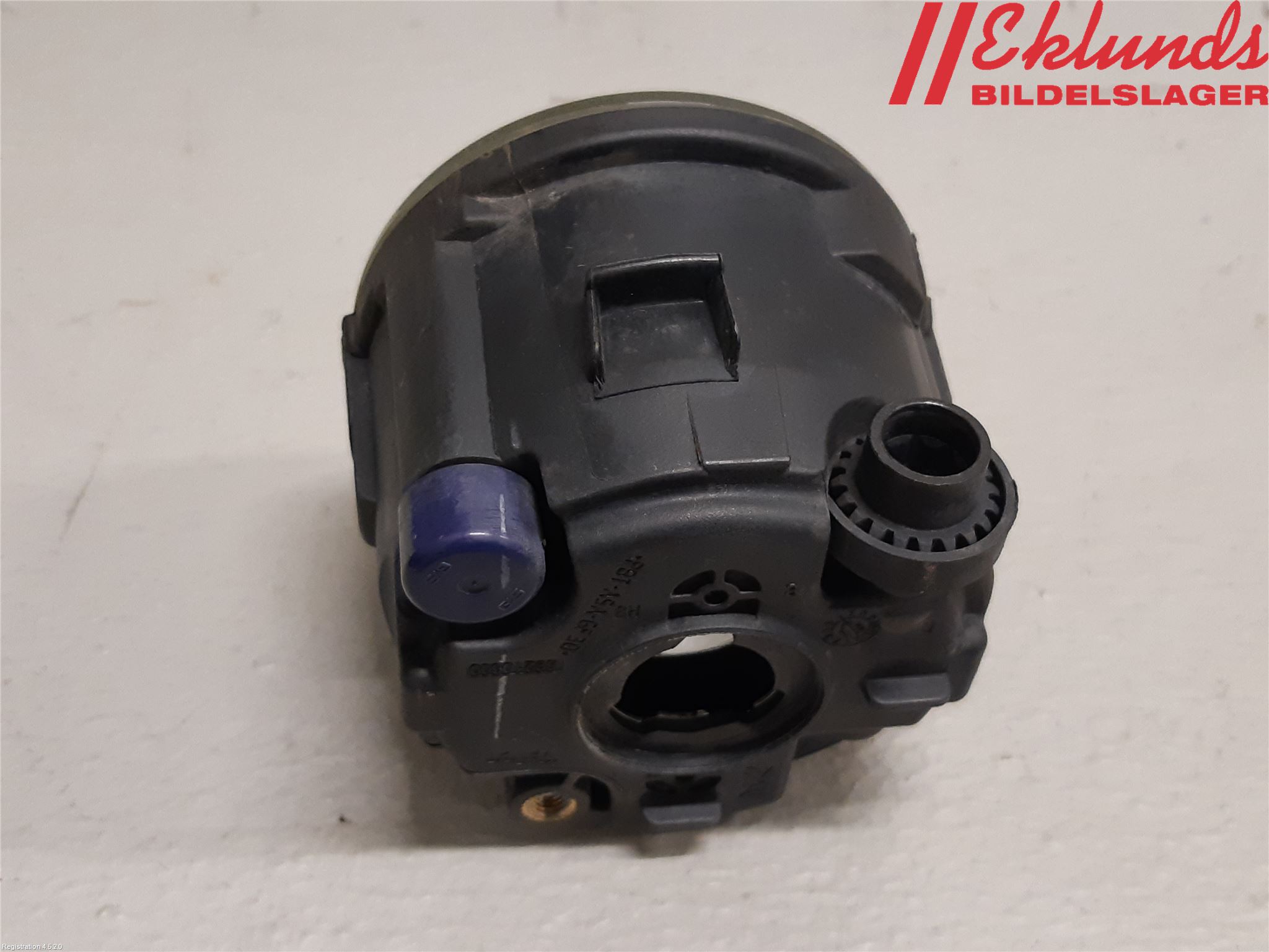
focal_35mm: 26
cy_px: 476
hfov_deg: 67.3
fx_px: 953
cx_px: 634
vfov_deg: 53.1
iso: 200
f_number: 1.7
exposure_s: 1/50
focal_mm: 3.93
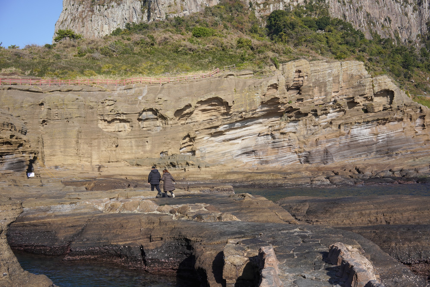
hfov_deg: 54.4
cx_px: 215
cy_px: 144
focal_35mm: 35
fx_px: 418
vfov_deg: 37.9
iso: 200
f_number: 16
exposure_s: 1/100
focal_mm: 35
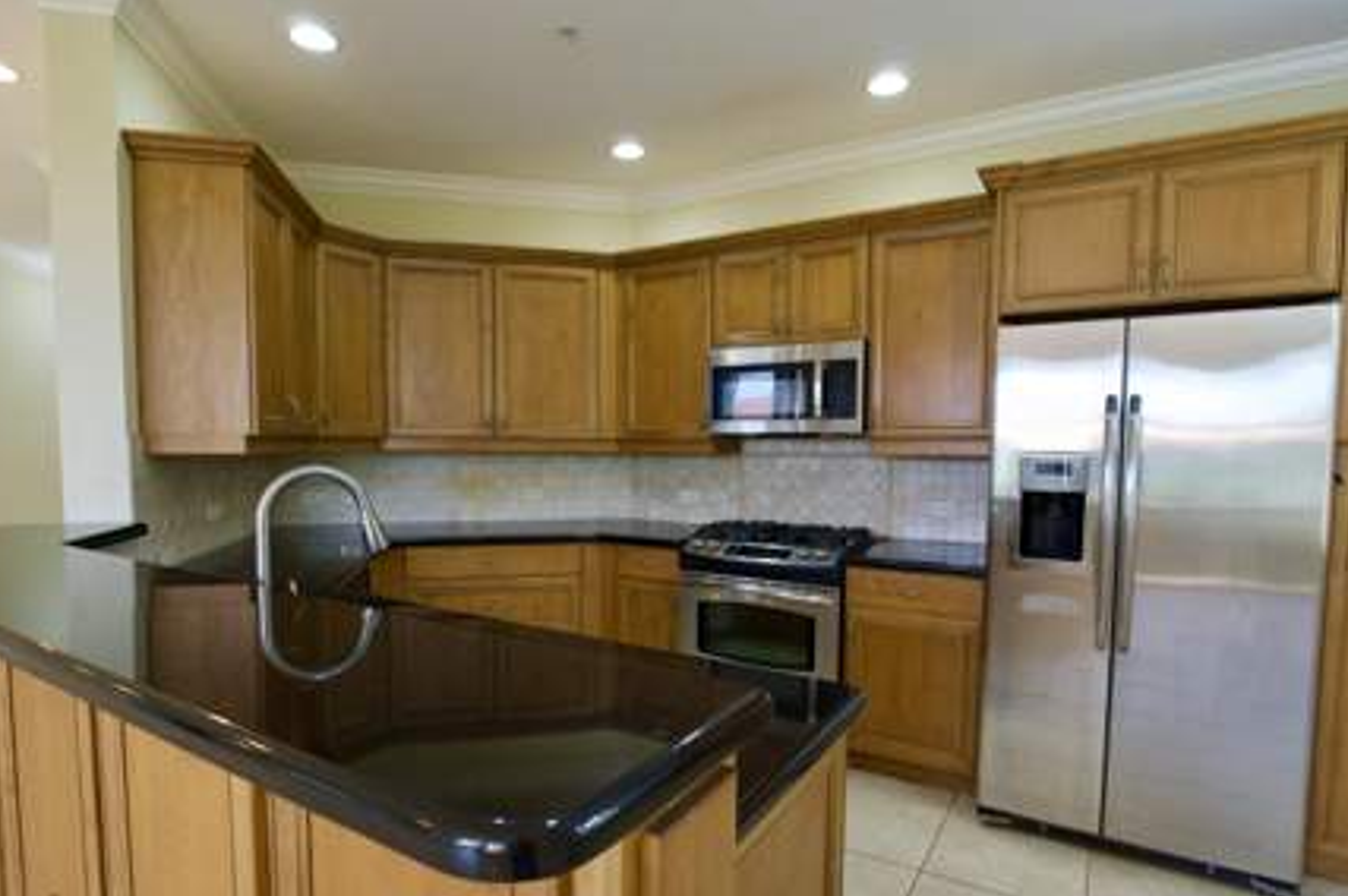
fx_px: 695
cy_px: 495
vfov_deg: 65.5
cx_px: 669
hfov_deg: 88.3
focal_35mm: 19
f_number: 4
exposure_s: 1/160
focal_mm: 11
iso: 1250
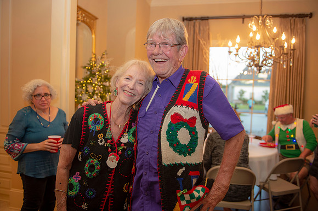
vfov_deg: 47.9
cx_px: 159
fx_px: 238
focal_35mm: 27
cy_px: 106
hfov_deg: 67.4
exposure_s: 1/60
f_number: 2.8
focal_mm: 27
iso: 800
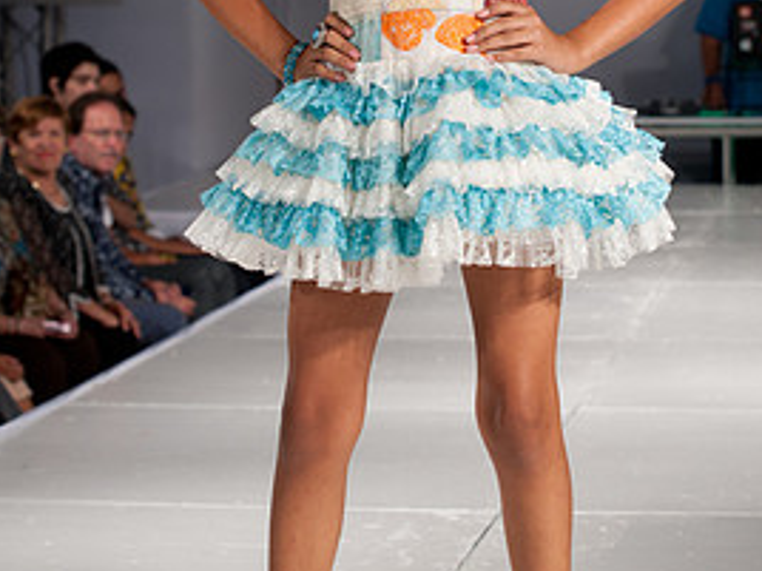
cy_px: 159
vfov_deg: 13.1
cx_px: 404
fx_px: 2487
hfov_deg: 17.4
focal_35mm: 113
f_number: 5
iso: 200
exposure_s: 1/125
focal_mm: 70
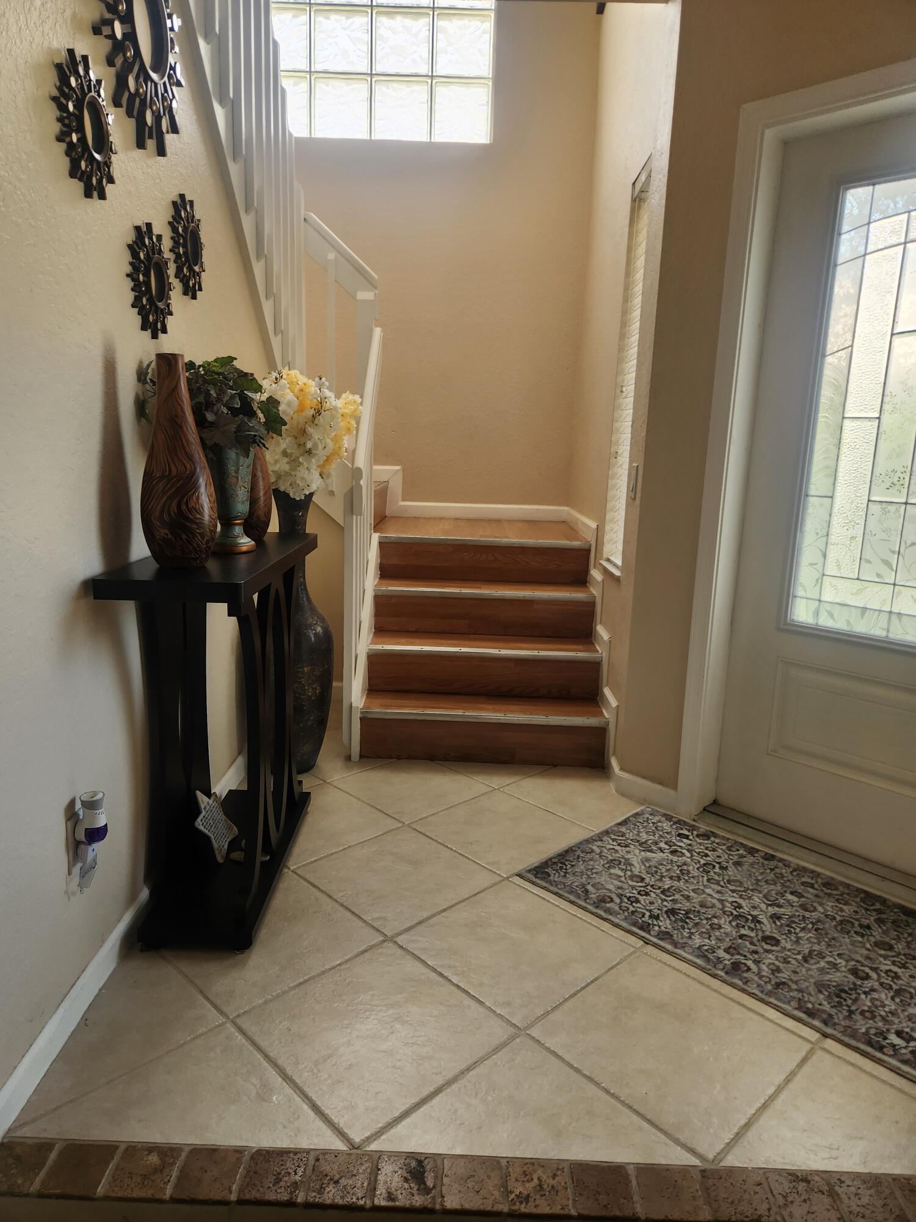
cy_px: 611
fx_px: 811
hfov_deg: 58.9
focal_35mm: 23
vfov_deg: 73.9
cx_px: 458
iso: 100
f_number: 1.8
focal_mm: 5.4
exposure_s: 1/180
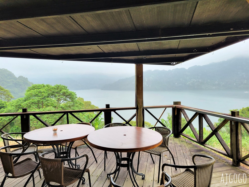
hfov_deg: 67.3
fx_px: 187
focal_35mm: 26
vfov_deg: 53.1
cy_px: 94
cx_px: 124
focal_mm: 5.4
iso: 100
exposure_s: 1/120
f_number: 1.8
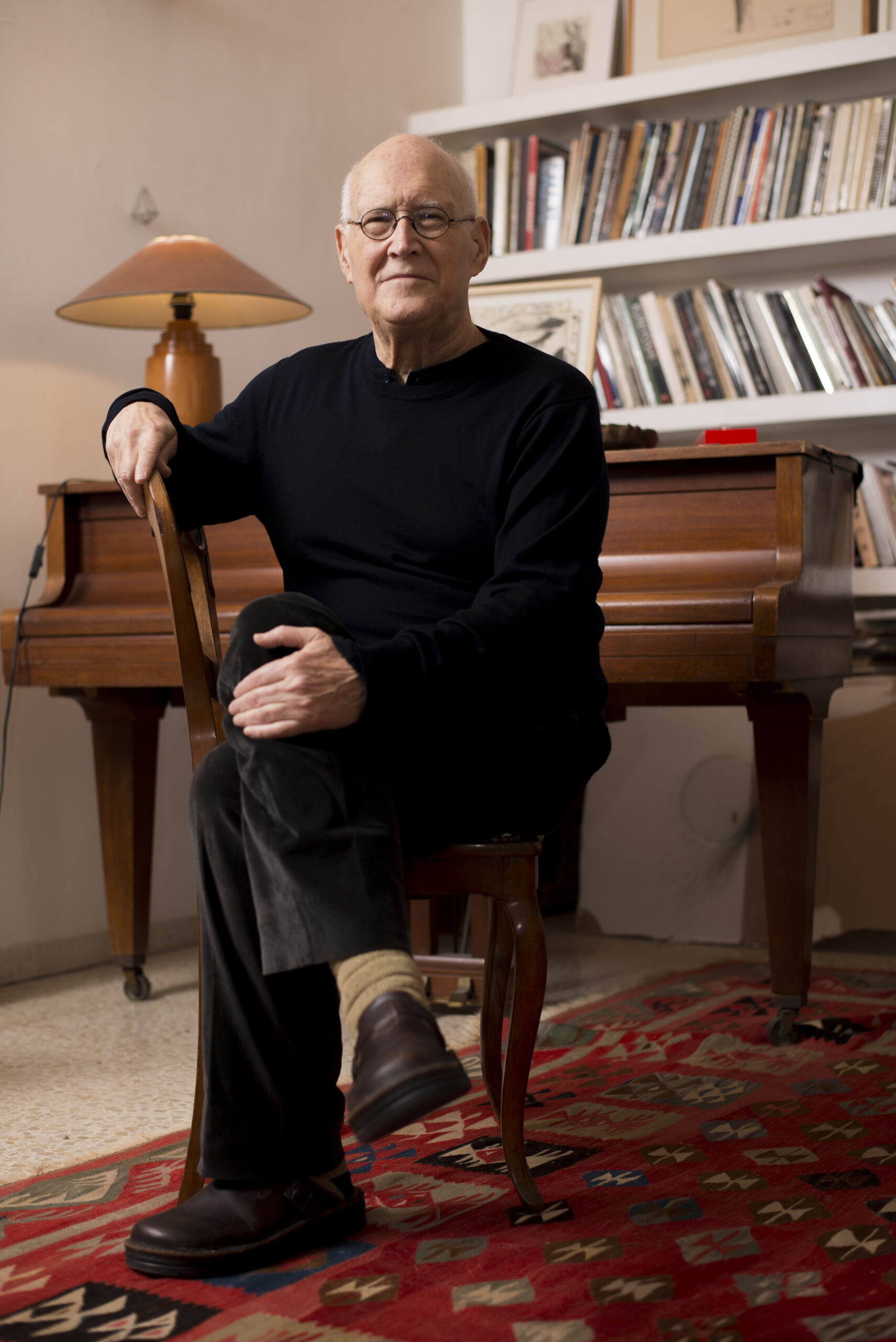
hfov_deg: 27.0
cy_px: 671
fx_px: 1865
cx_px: 448
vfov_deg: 39.6
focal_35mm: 50
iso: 50
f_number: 2.8
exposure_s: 1/125
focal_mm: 50
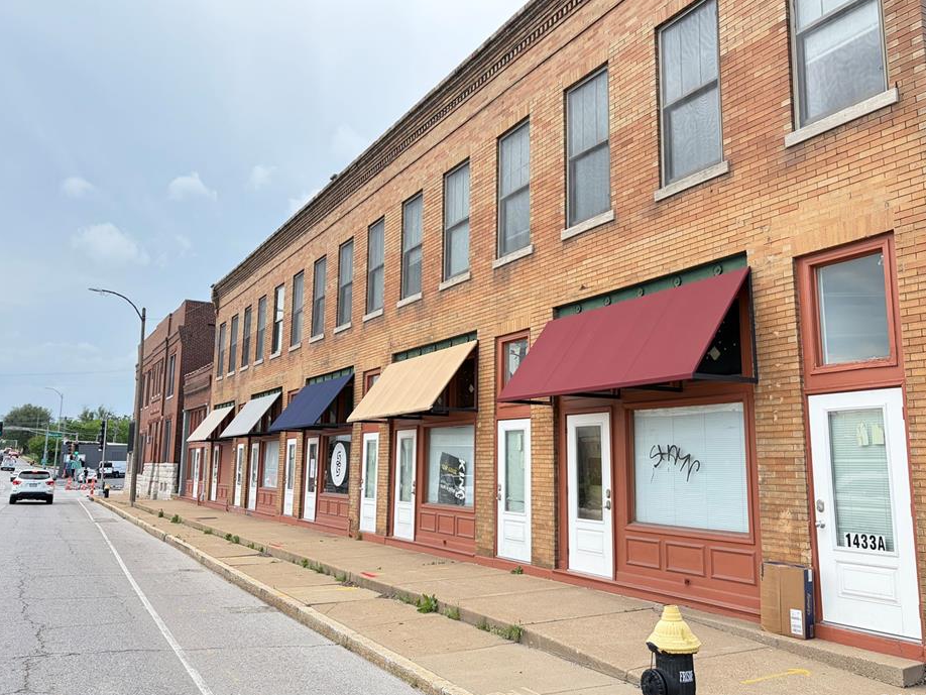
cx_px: 465
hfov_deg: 61.6
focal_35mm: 29
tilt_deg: +9.7
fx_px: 776
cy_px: 339
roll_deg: -0.6
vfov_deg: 48.2
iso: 64
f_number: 1.6
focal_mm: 5.96
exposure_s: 1/731
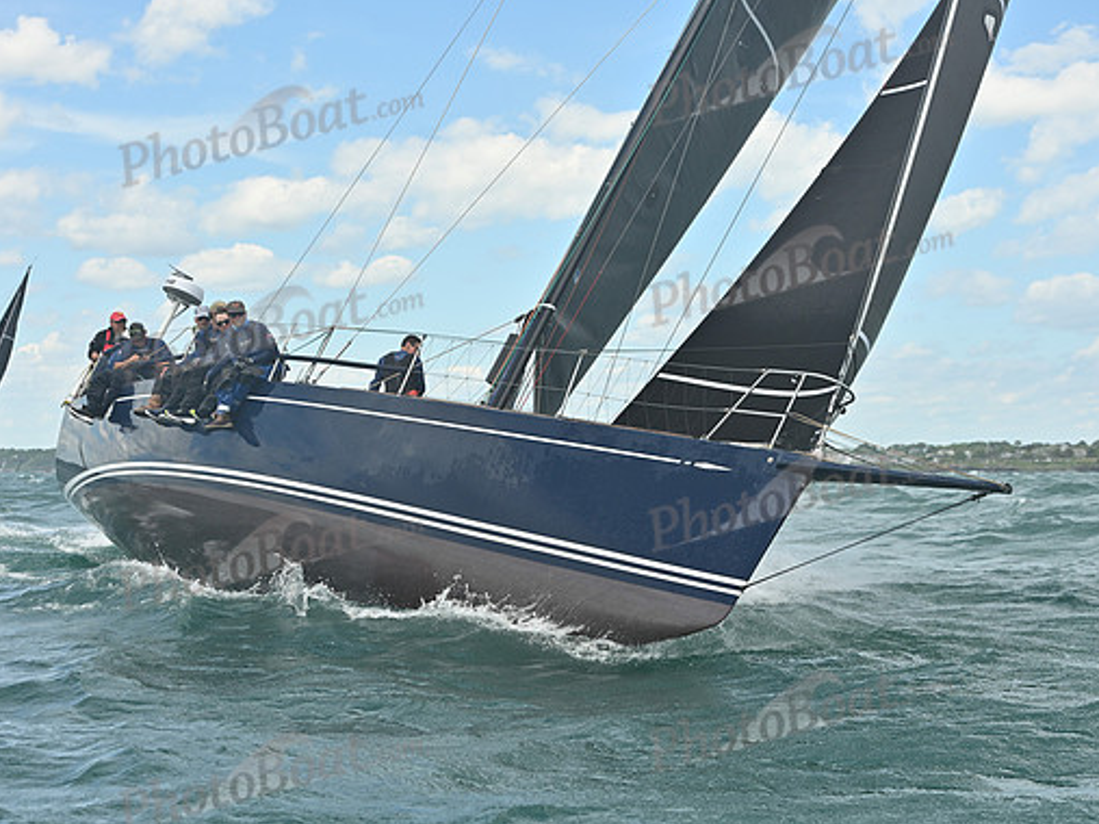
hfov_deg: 25.3
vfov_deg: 19.1
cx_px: 538
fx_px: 2444
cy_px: 413
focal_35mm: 77
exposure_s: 1/1250
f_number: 7.1
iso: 250
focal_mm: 70
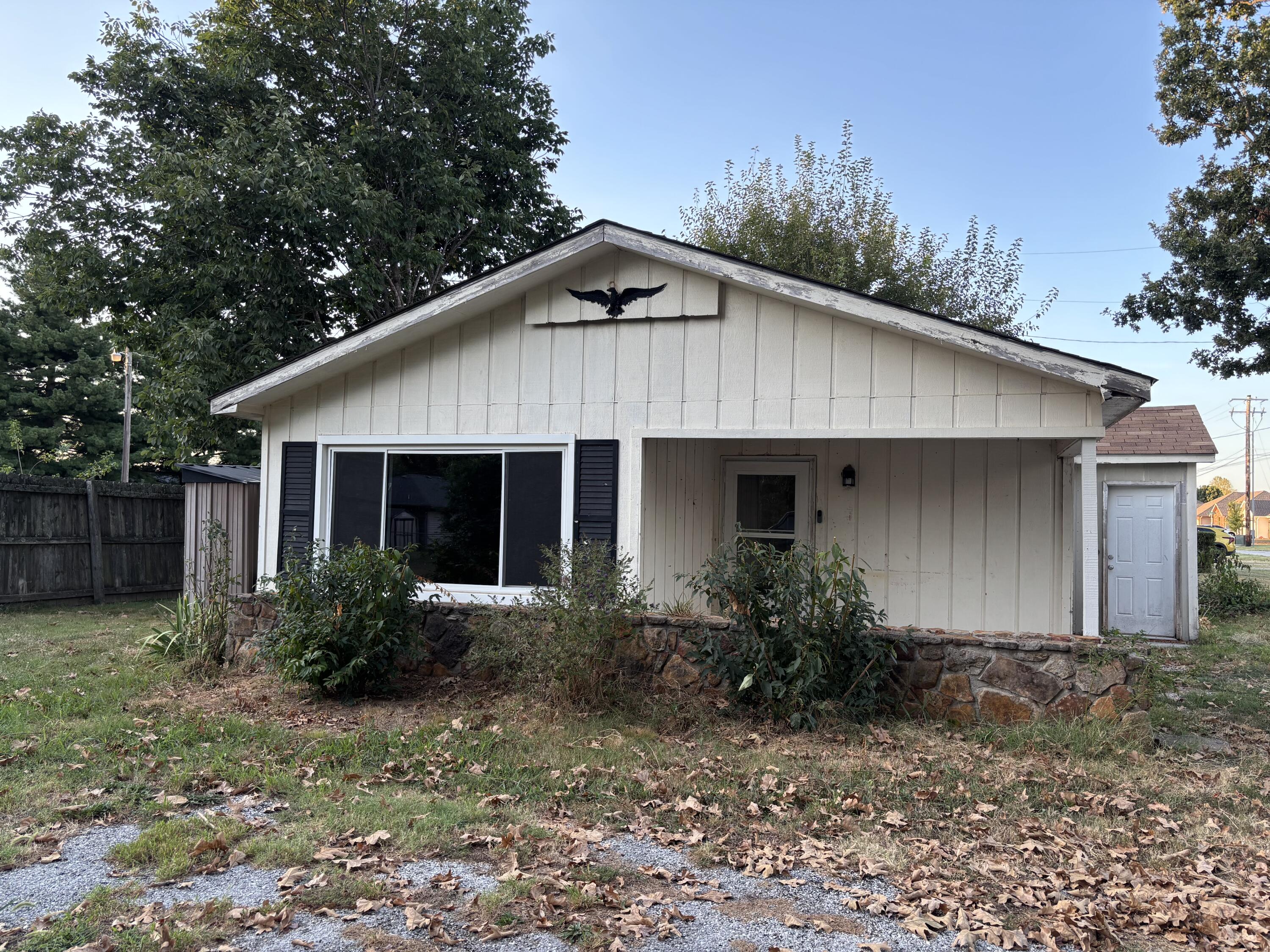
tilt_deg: +2.5
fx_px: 954
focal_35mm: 26
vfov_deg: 53.1
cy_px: 476
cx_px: 635
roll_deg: -1.4
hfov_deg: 67.3
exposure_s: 1/166
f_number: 1.6
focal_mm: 5.96
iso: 50
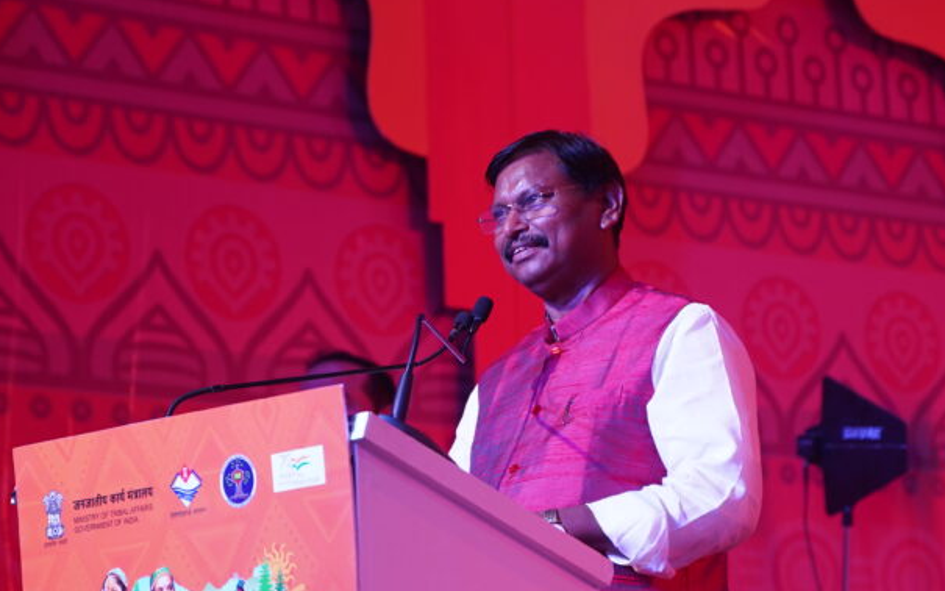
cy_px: 392
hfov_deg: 14.4
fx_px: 3734
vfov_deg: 9.0
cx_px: 400
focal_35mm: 145
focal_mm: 75
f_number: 2.8
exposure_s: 1/160
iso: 250
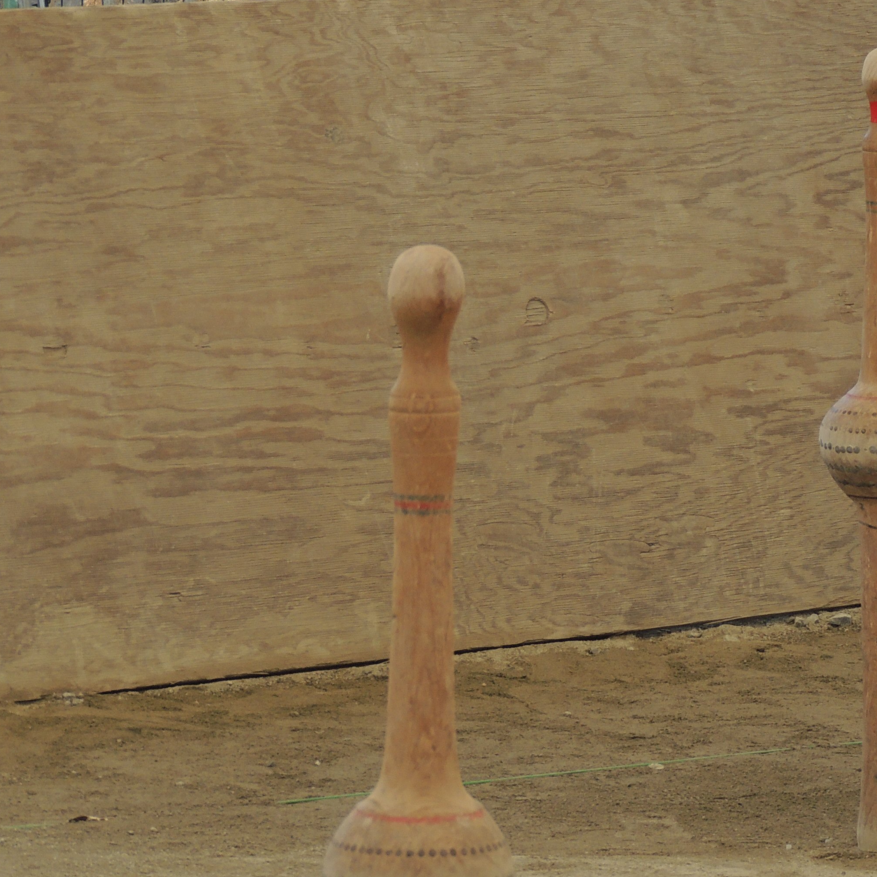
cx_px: 904
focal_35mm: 242
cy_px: 155
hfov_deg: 7.2
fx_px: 6937
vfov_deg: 7.2
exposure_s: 1/125
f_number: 4.2
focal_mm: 21.4
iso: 100
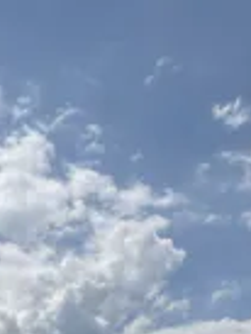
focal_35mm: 106
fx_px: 1023
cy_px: 588
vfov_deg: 15.9
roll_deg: -1.9
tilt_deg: +1.8
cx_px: -111
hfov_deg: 13.3
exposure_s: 1/3788
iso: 16
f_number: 1.8
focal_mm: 3
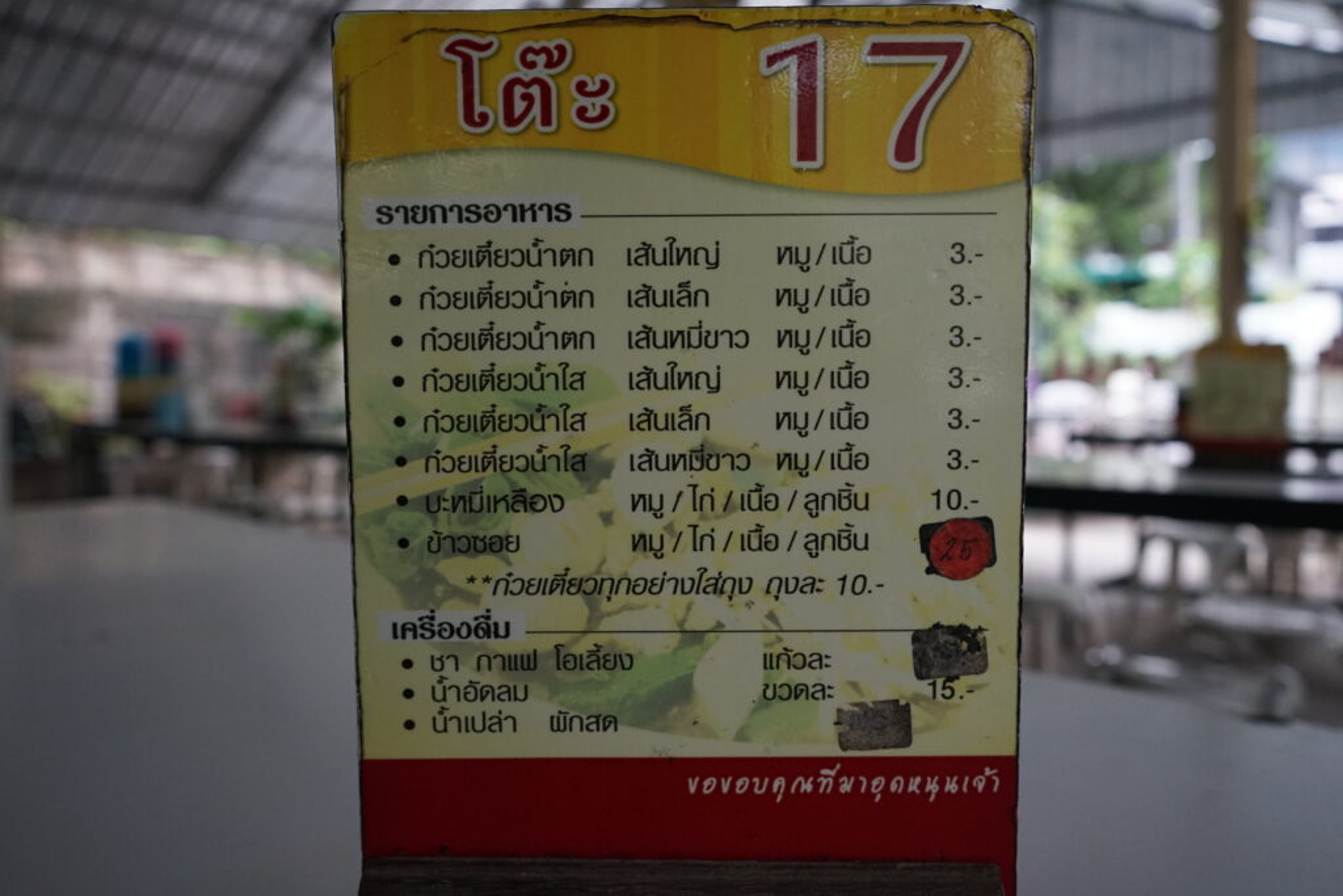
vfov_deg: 45.0
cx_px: 672
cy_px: 448
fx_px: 1082
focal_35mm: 29
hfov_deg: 63.7
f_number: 5.6
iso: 2000
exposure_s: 1/320
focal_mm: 29
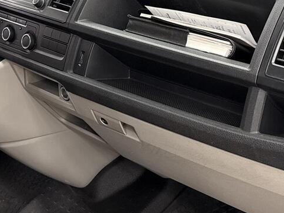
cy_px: 62
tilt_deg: -20.3
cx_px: 112
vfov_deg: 20.3
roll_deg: +1.7
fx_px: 591
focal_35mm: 72
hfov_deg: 27.0
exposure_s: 1/50
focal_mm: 6.76
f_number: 1.78
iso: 250
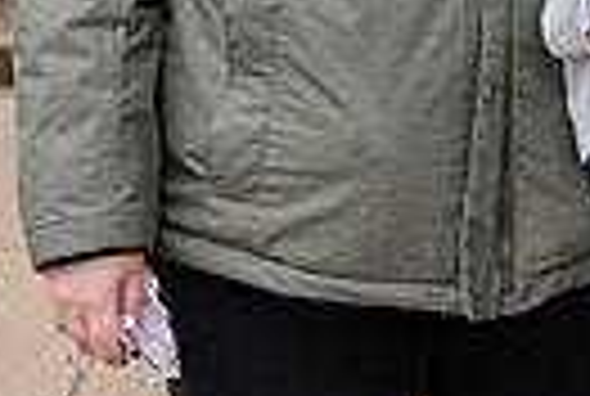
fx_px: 2464
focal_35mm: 150
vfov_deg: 8.7
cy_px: -394
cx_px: 585
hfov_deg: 13.5
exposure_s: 1/250
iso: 400
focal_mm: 34
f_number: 5
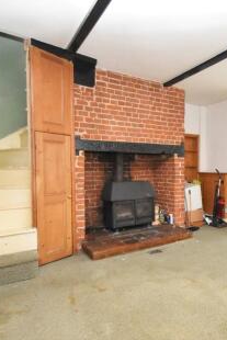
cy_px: 172
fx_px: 217
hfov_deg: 51.6
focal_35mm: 23
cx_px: 182
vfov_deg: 76.1
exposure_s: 1/60
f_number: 4
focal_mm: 10
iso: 6400
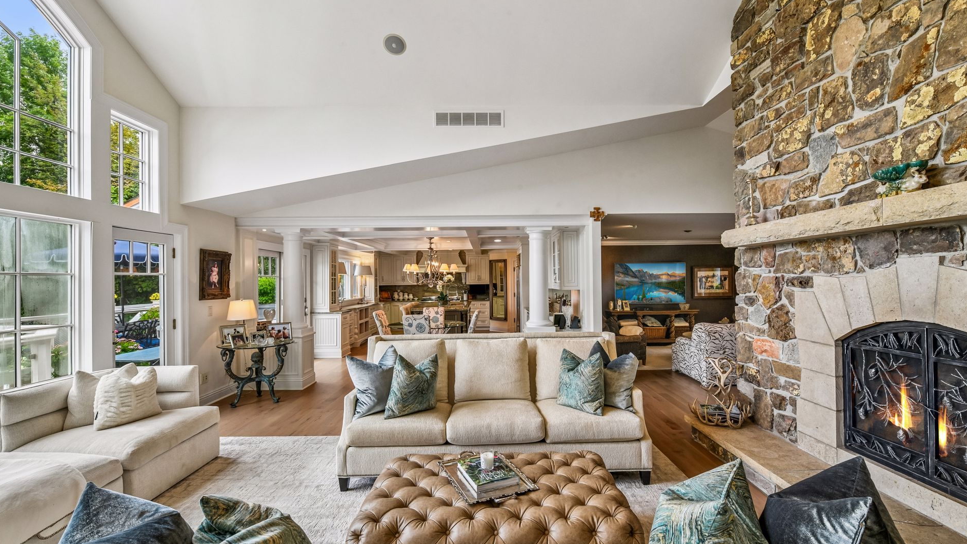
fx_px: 410
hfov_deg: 99.4
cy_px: 275
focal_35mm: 16
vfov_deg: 67.1
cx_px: 489
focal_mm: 15
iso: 1250
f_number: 13
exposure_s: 1/60
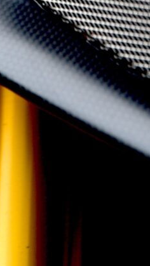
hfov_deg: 2.7
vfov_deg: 4.7
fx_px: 3165
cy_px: -347
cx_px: -127
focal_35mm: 448
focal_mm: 70
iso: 200
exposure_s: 1/100
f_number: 5
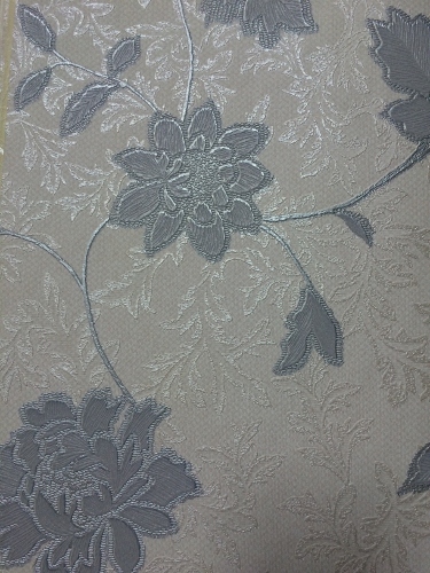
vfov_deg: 61.7
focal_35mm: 29
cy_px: 286
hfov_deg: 48.2
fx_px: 480
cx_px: 215
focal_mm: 4.15
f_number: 2.2
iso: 80
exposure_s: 1/33
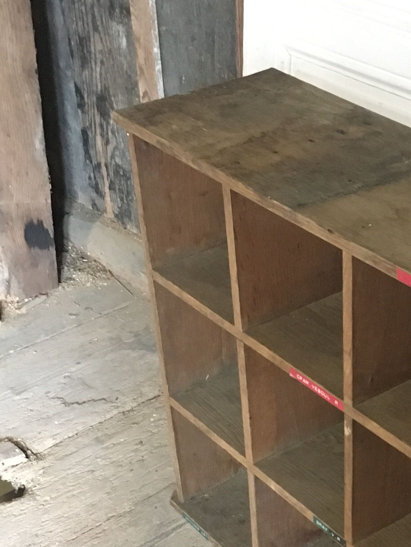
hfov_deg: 21.8
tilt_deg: -37.1
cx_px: 362
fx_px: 1045
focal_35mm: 66
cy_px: 432
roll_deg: +0.0
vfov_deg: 28.8
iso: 640
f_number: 2.2
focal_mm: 4.15
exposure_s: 1/17
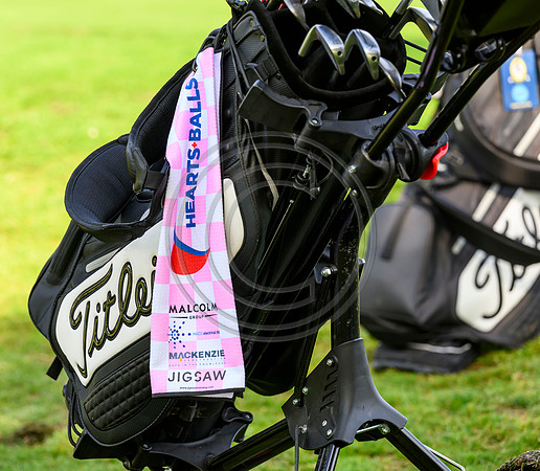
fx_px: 3239
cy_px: 236
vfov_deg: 8.3
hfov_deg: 9.5
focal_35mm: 196
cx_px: 187
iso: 500
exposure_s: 1/400
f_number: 5
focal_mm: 165
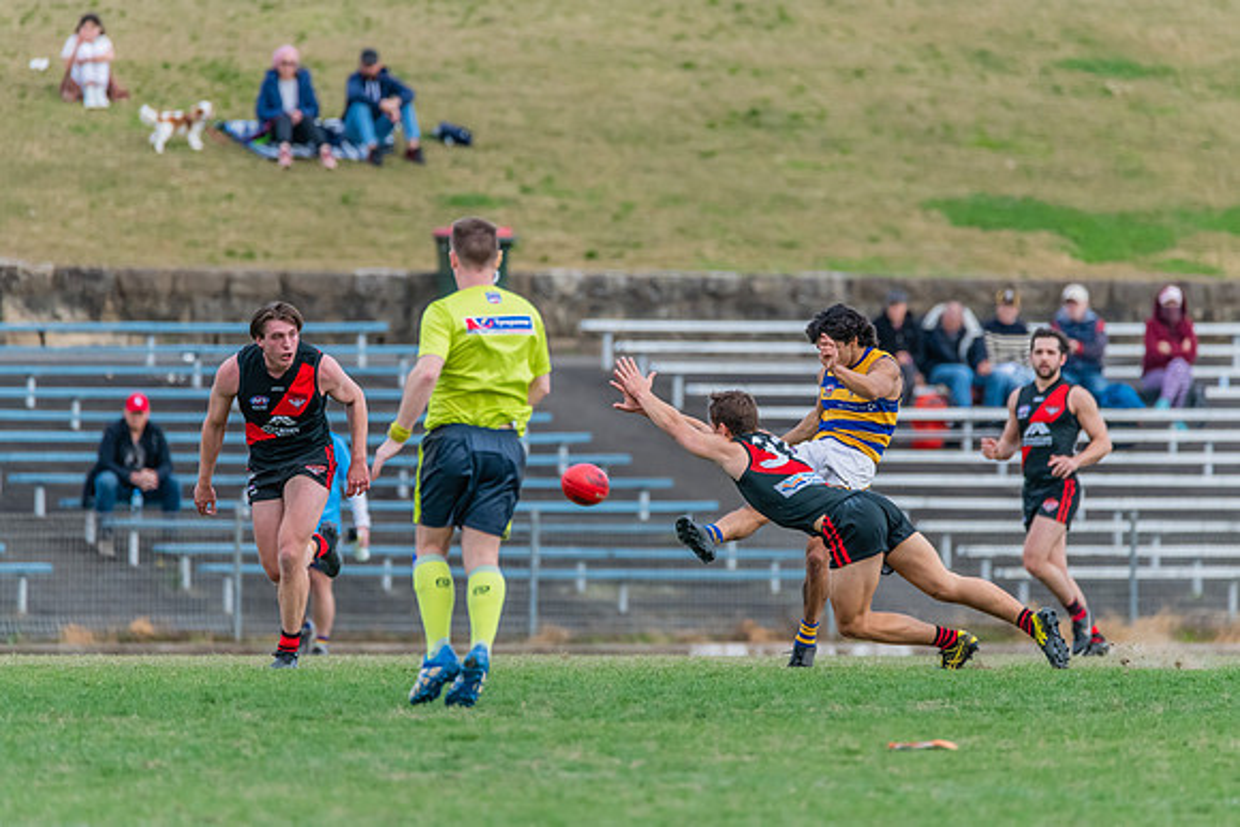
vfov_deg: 2.3
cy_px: 412
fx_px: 20210
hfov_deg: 3.5
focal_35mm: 587
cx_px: 660
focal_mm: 550
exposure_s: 1/1600
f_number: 6.3
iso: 1800
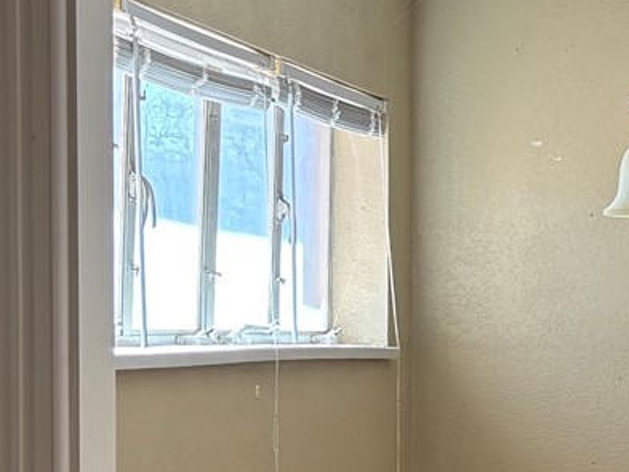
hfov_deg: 14.2
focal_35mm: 127
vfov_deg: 11.6
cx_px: 1024
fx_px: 2308
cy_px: 413
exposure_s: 1/120
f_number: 1.6
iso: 40
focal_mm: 5.96
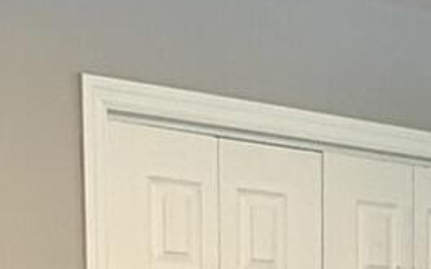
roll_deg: +0.3
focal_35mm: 115
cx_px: 496
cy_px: 505
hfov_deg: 17.4
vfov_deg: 10.6
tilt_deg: -5.4
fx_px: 1351
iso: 250
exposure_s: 1/60
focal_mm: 2.22
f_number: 2.2
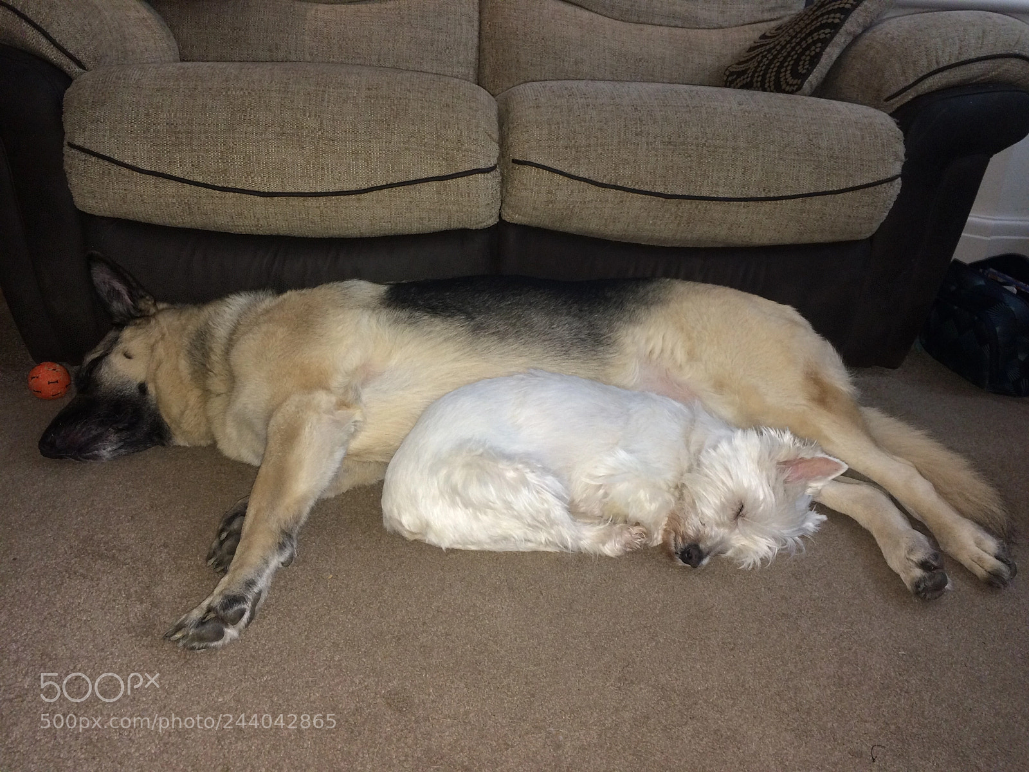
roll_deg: -3.1
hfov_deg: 61.7
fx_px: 862
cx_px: 514
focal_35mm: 29
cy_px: 386
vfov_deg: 48.2
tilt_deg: -23.3
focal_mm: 4.15
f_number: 2.2
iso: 100
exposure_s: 1/20
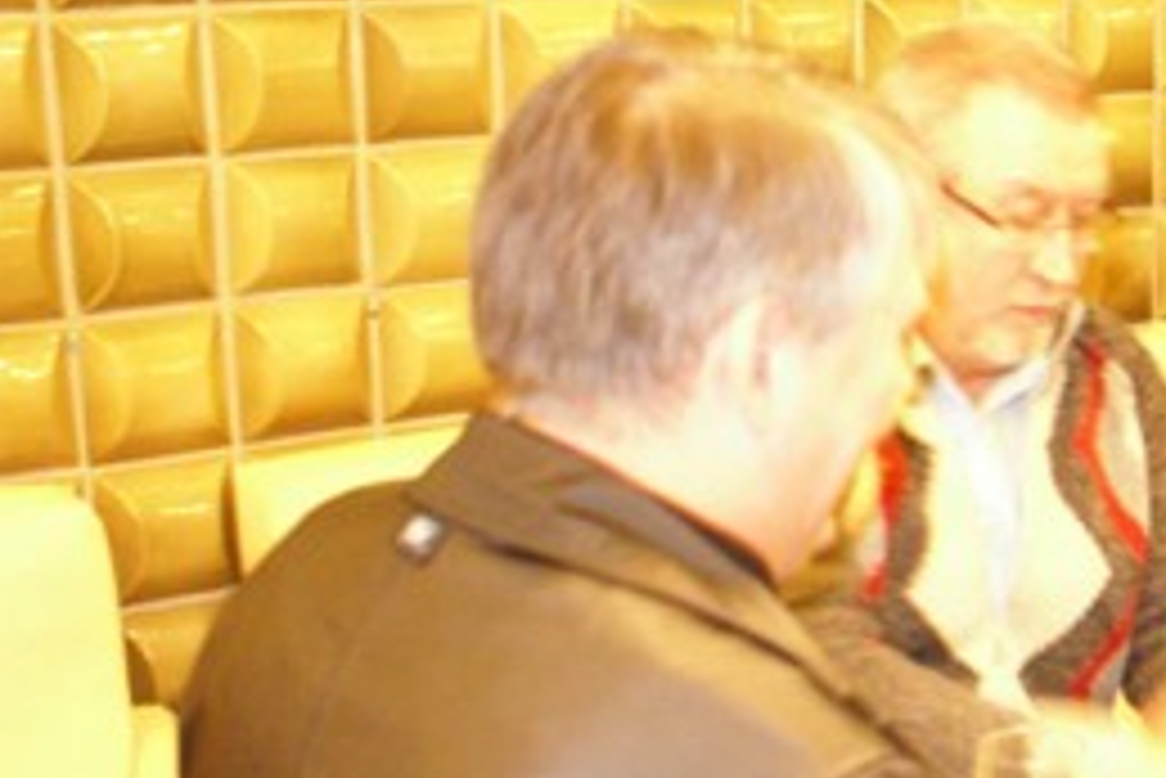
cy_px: 495
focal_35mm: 81
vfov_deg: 16.9
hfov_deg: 22.7
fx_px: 2625
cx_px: 1468
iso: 1600
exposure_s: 1/8
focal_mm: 20
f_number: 4
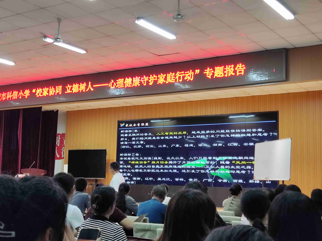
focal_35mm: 53
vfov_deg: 27.5
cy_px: 120
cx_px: 161
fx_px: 493
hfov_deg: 36.2
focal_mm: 4.71
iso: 125
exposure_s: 1/50
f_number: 1.79
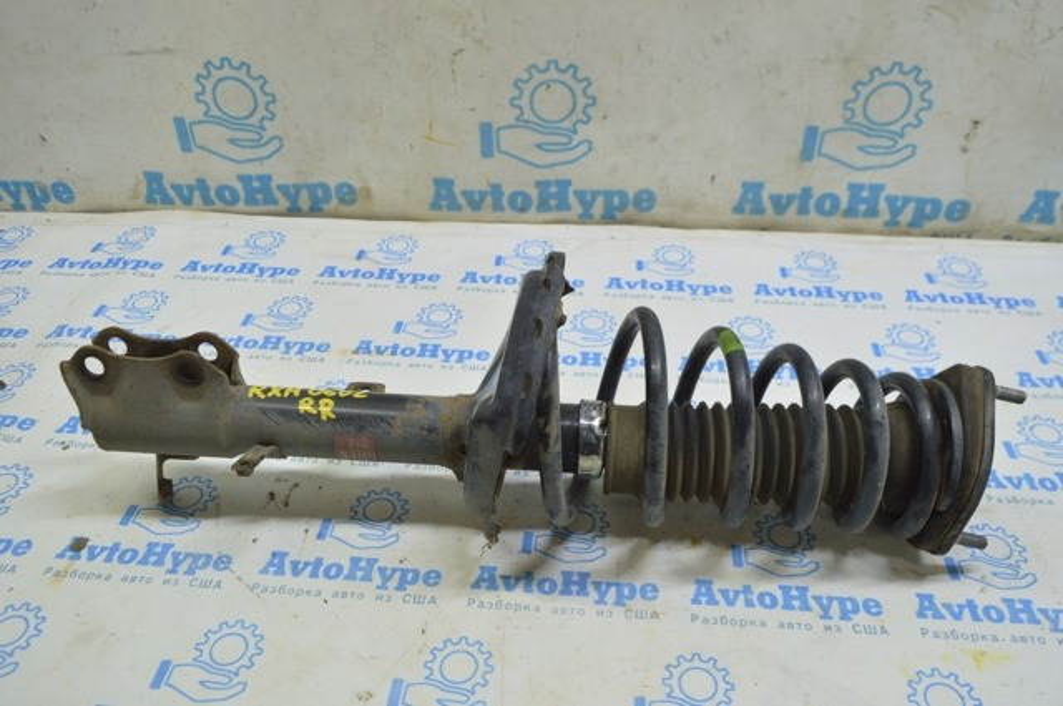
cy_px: 353
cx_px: 532
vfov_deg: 43.5
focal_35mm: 30
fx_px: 885
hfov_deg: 62.0
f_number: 5.6
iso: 400
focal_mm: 20
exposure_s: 1/25
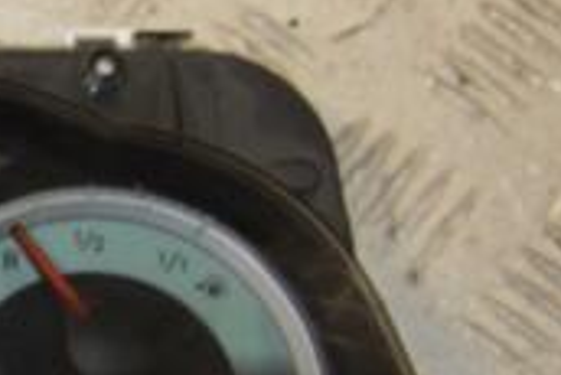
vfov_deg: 8.7
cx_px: -352
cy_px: 352
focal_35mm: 157
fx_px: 2449
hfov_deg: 12.3
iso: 800
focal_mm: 30
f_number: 6.3
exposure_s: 1/200
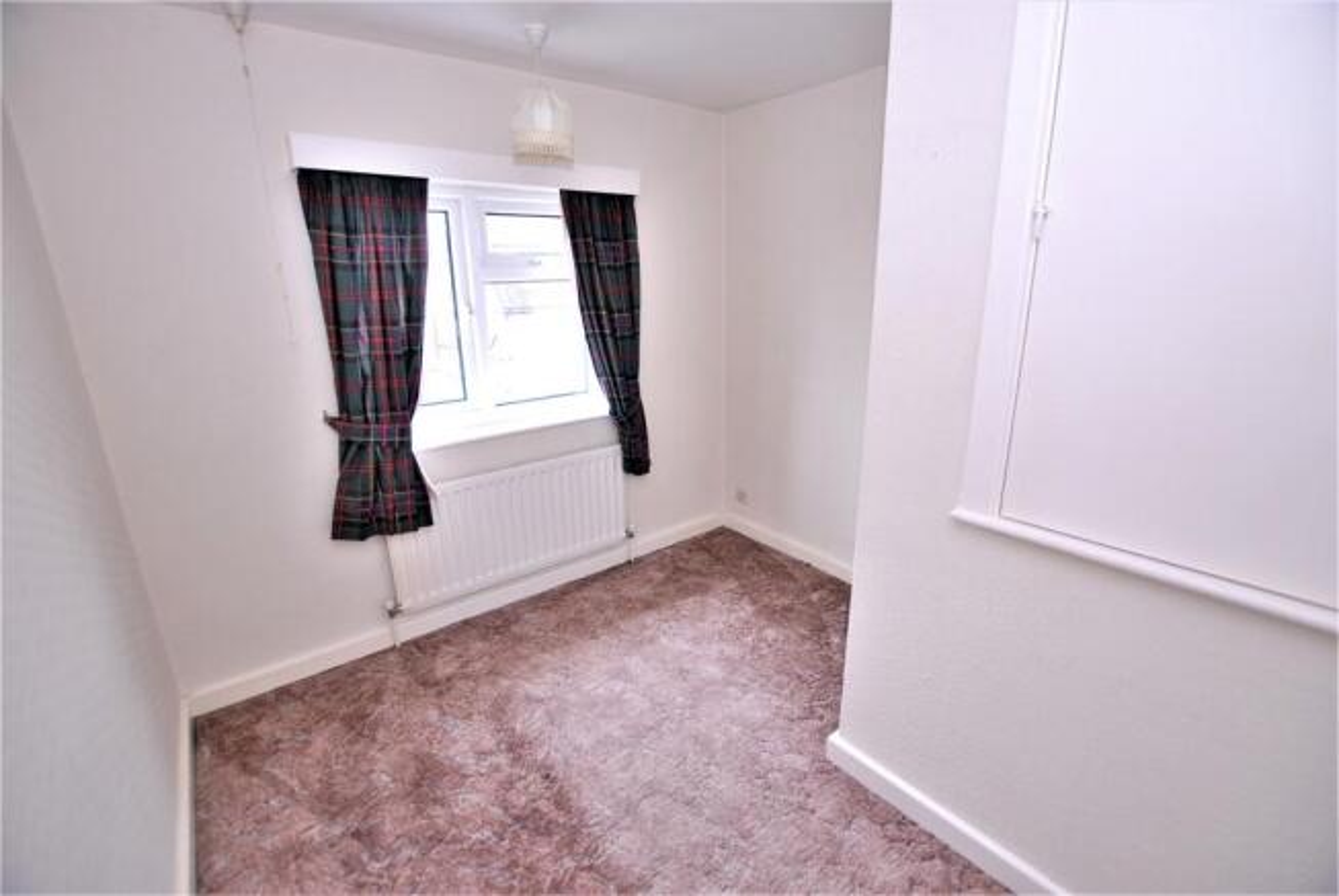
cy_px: 448
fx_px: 559
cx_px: 670
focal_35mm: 15
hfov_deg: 100.3
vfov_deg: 77.5
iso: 200
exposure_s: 1/10
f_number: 3.5
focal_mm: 10
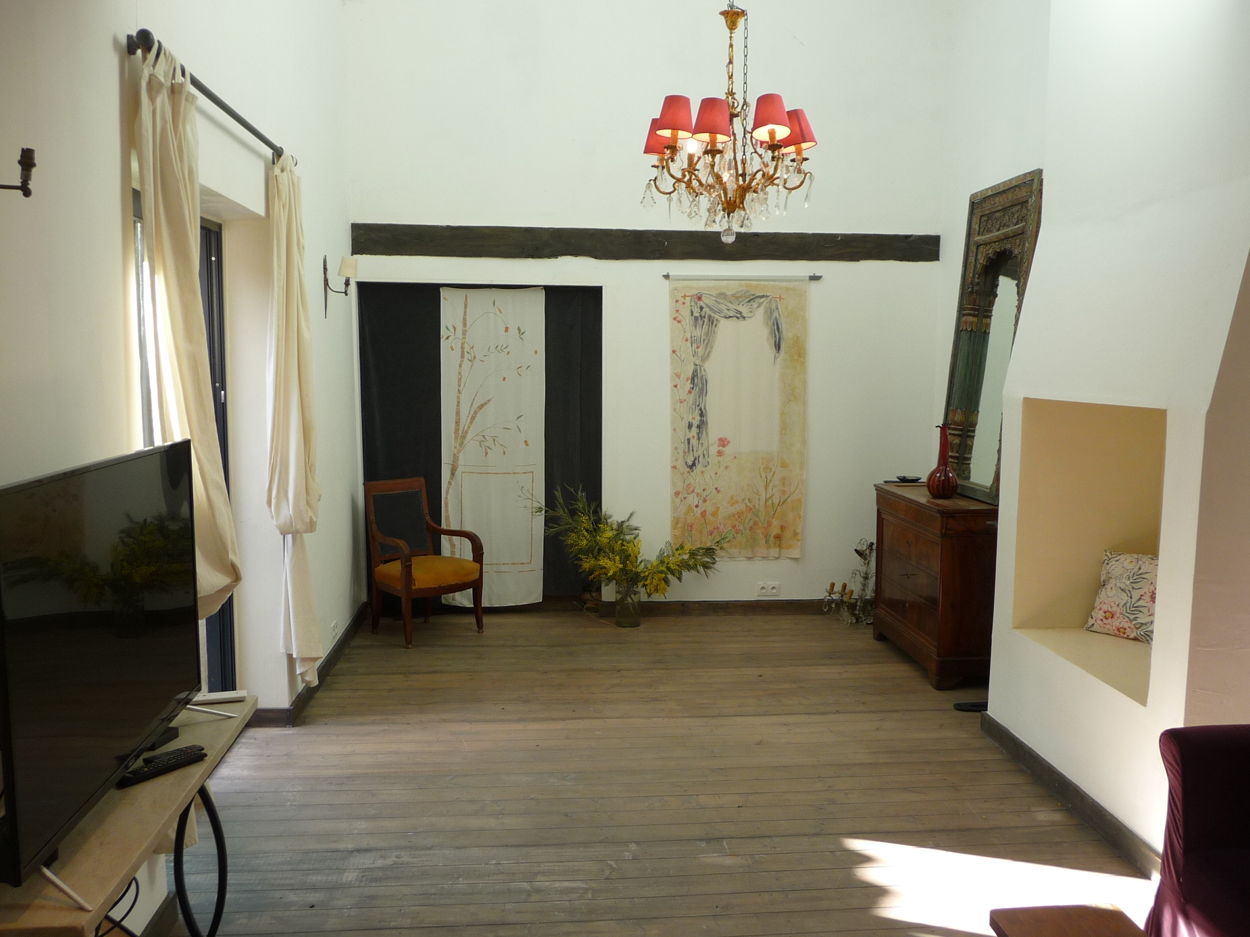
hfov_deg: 58.3
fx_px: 1119
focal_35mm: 31
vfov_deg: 45.4
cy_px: 503
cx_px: 644
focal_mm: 4.7
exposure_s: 1/50
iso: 100
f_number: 3.3
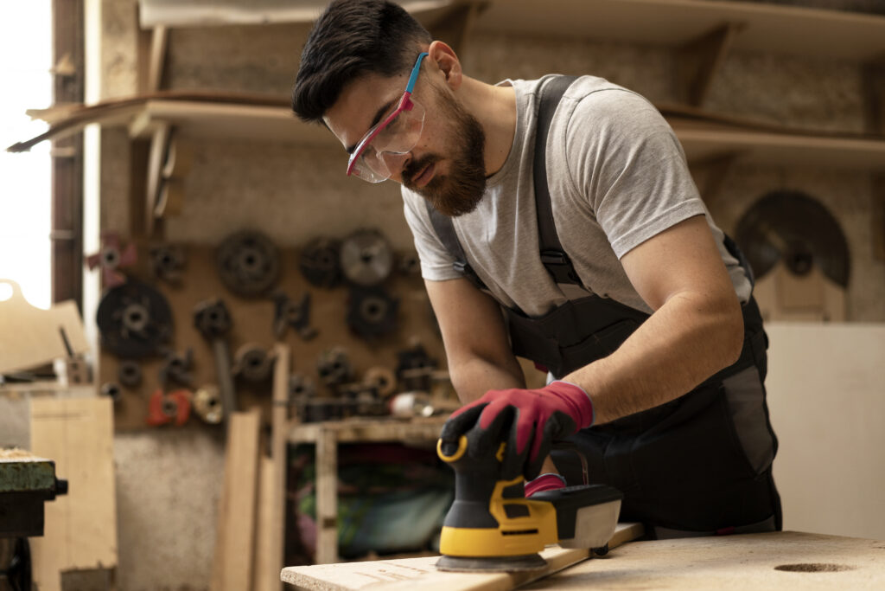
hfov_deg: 36.2
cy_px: 296
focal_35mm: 55
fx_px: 1352
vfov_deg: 24.6
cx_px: 442
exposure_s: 1/100
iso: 320
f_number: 2.5
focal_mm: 55
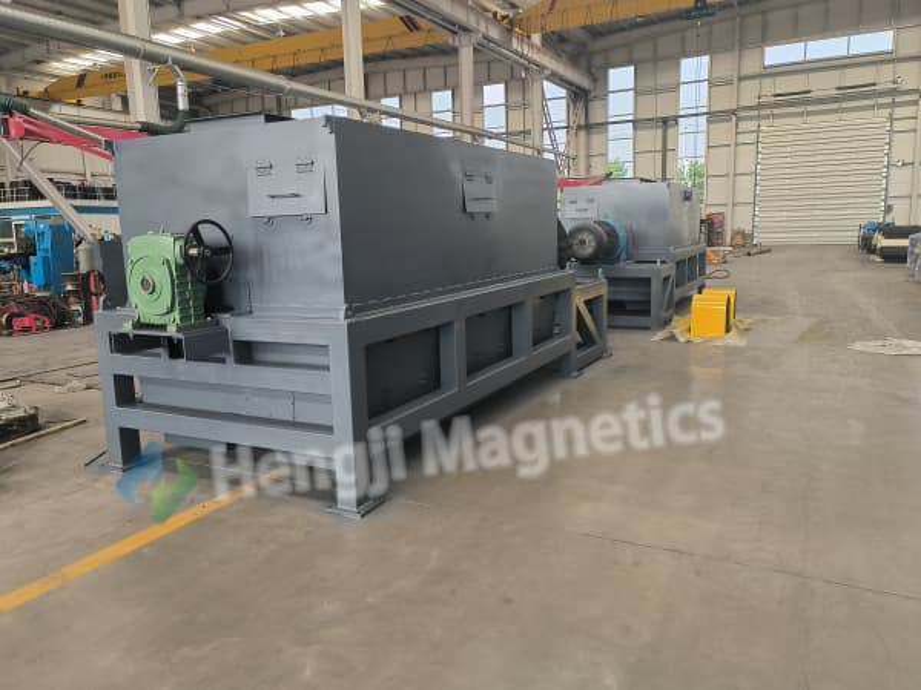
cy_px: 345
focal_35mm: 27
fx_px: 718
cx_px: 460
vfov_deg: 51.4
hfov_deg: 65.3
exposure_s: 1/99.9
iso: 488
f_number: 1.9
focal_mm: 5.52
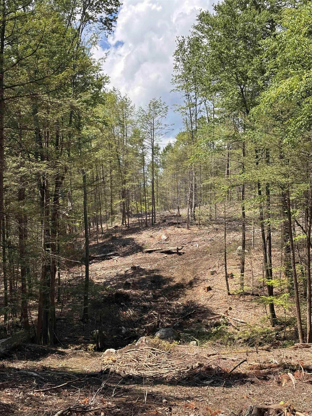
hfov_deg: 28.0
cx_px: 156
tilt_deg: -0.6
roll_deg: -1.4
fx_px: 625
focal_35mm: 52
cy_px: 208
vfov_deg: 36.8
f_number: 1.6
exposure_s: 1/1344
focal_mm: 5.96
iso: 32
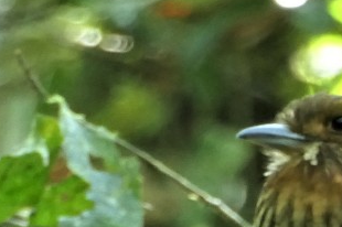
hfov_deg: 1.1
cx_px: 420
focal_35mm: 1860
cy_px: 230
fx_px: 17651
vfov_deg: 0.7
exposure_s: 1/25
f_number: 6.4
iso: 1600
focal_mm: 132
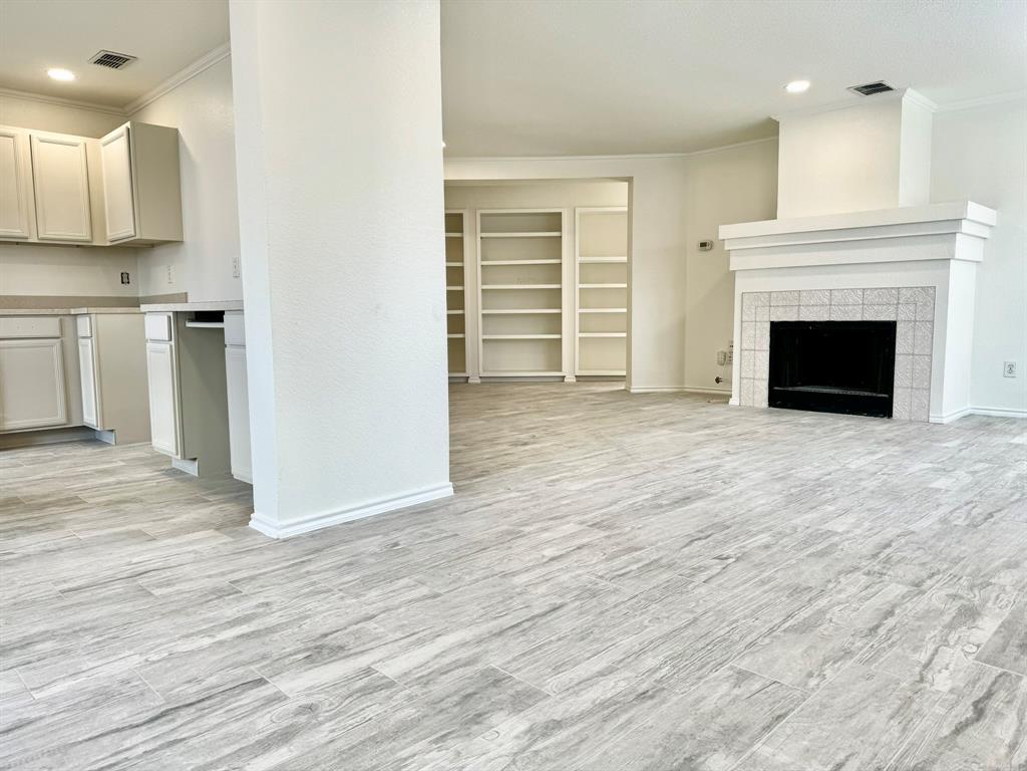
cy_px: 386
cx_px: 514
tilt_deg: -6.0
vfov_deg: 56.8
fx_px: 712
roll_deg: +0.4
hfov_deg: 71.6
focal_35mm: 24
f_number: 1.78
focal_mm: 6.86
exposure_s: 1/129
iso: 50
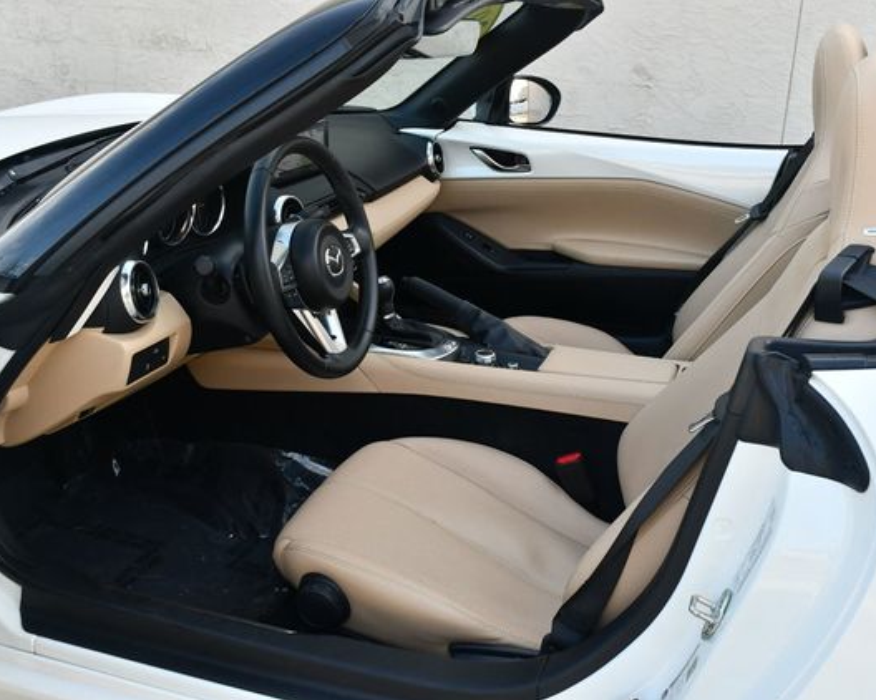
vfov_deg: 36.5
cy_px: 353
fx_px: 1063
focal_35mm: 41
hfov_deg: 44.8
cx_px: 443
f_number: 5.6
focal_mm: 18
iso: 320
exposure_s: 1/250
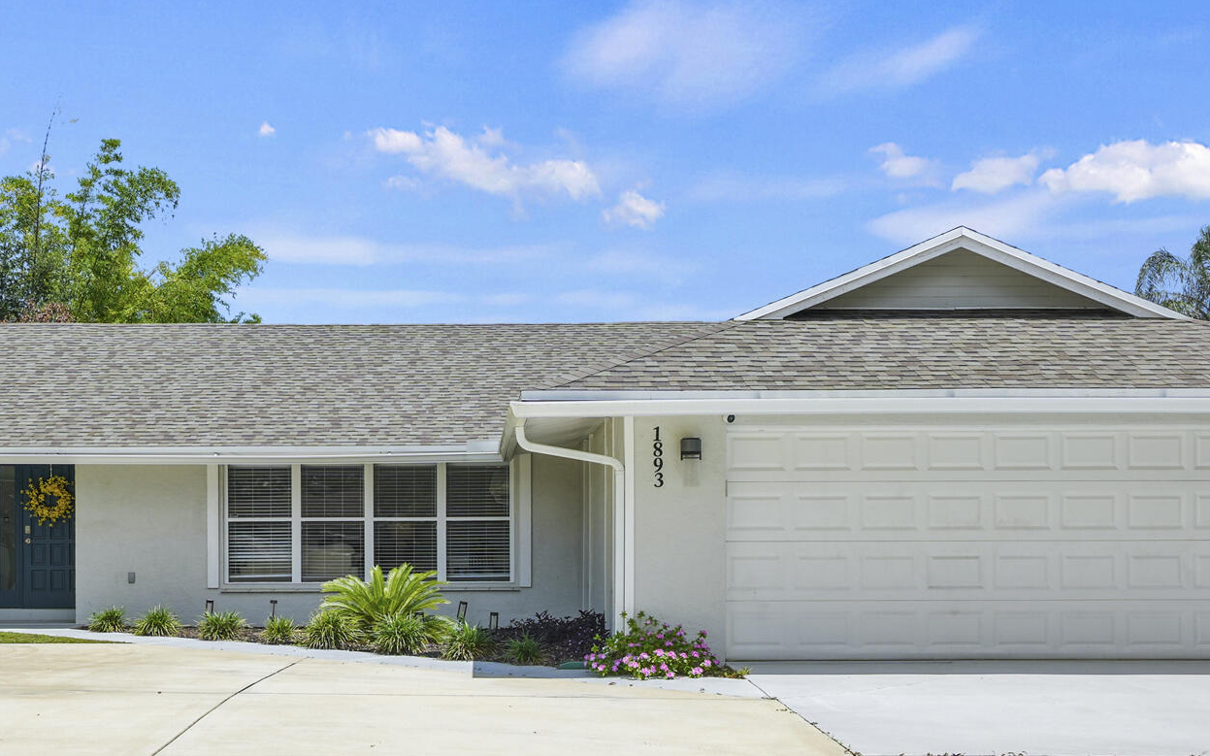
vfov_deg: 27.0
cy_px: 590
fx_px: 1550
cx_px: 458
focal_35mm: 47
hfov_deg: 42.4
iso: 100
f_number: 10
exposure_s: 1/80
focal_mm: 23
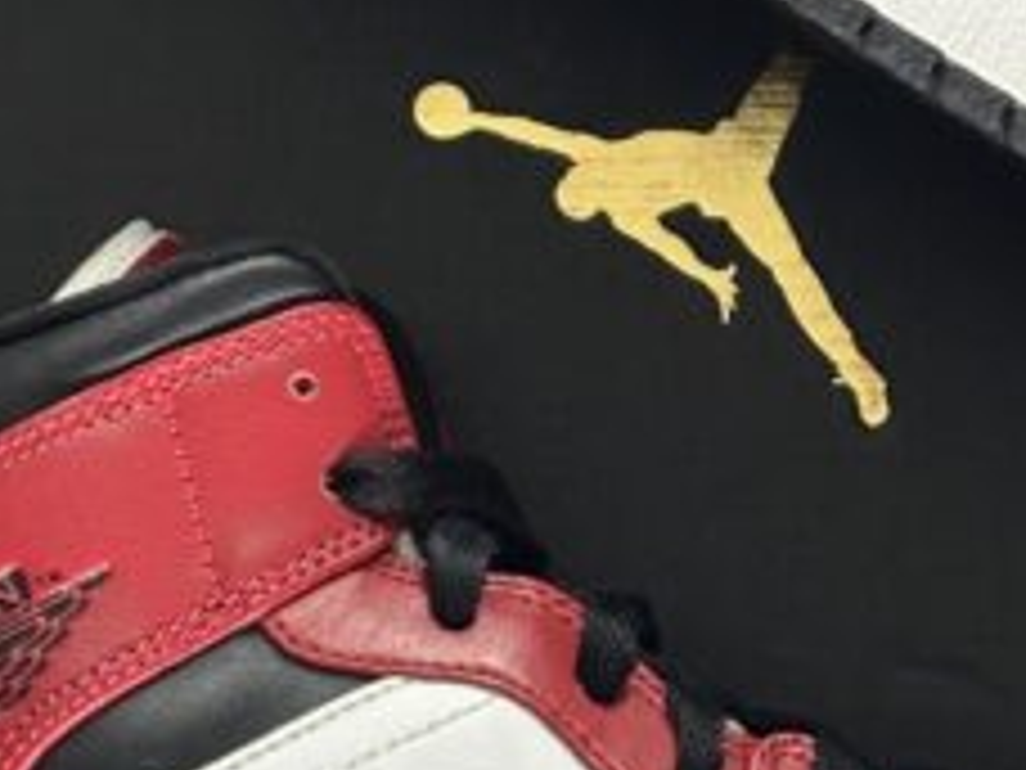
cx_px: 662
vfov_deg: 8.8
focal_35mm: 168
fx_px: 4979
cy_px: 178
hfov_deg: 11.8
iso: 250
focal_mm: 6.86
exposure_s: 1/50
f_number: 1.78
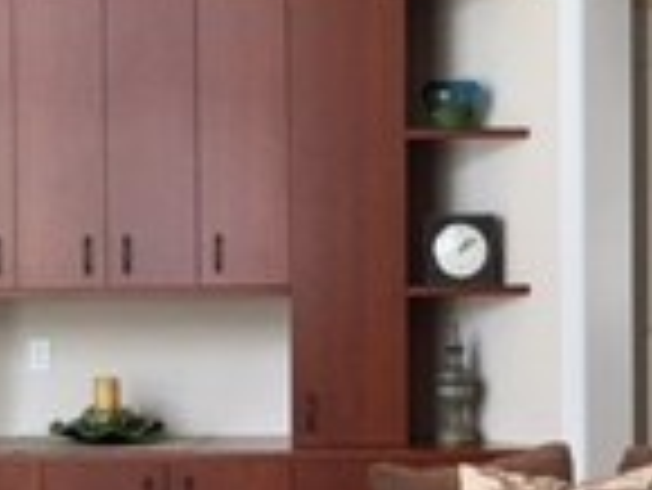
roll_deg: +0.1
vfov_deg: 11.6
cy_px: 261
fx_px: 2413
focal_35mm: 128
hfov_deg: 15.3
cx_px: 481
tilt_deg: -1.6
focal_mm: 4.15
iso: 32
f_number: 2.2
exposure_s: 1/30
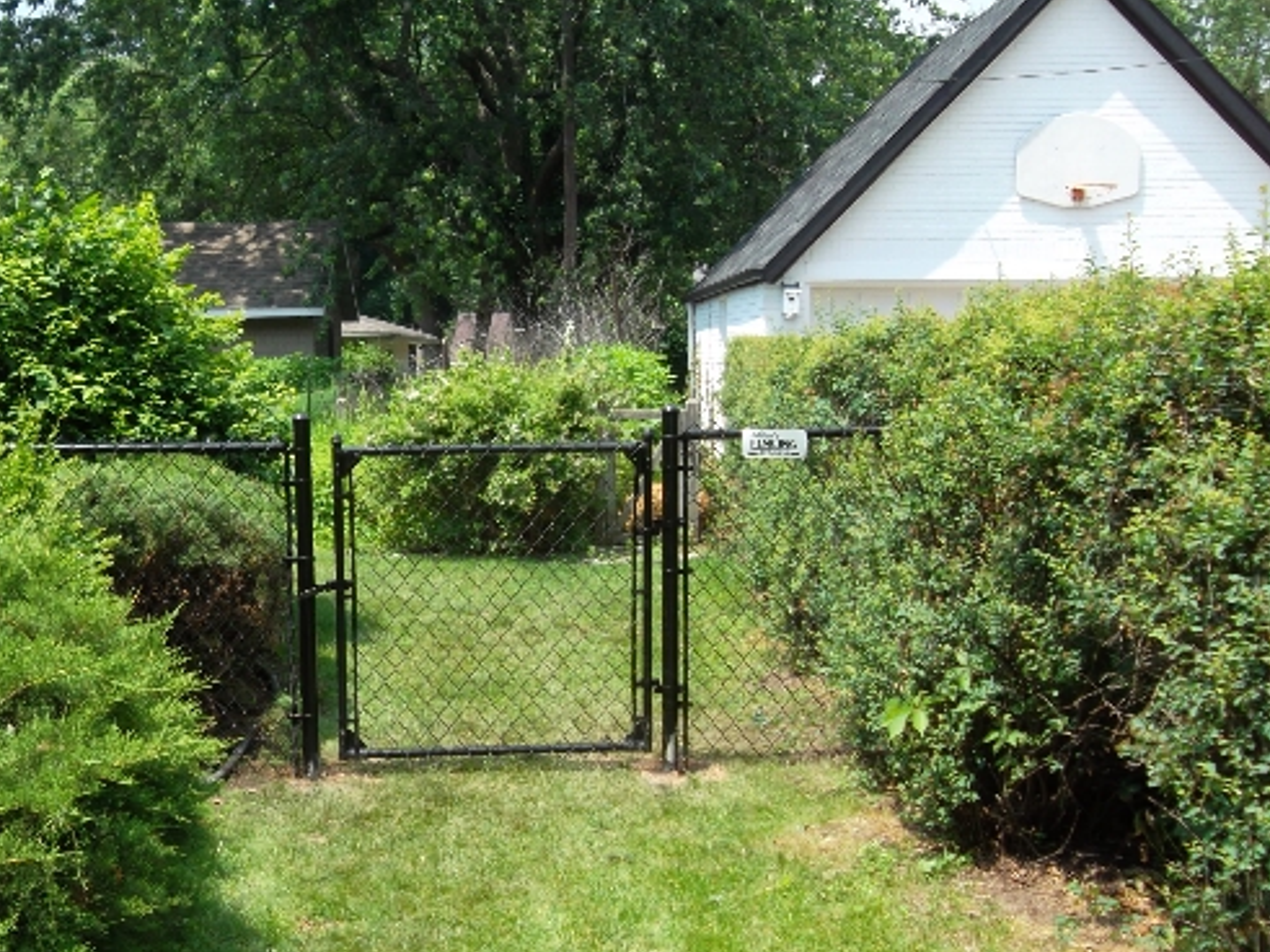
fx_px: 1614
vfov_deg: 32.8
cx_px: 489
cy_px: 517
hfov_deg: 42.7
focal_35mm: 44
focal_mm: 4.9
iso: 80
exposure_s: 1/350
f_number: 3.5
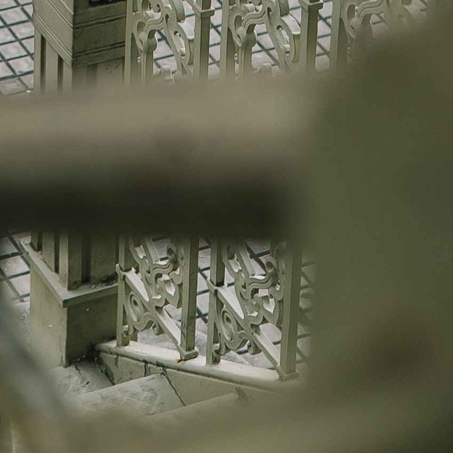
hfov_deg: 9.8
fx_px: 2561
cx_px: -205
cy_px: -310
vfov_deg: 9.7
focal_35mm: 173
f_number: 2.8
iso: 125
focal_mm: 30
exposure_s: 1/200
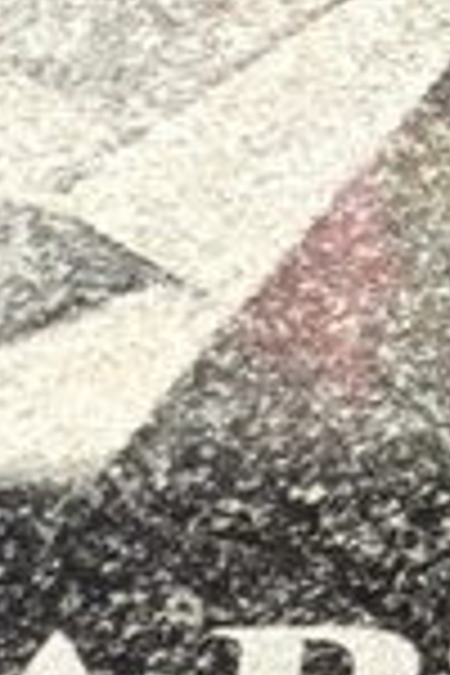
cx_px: -16
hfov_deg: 4.9
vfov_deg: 7.2
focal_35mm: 278
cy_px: 1116
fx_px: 5212
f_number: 1.7
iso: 50
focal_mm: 4.71
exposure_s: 1/405
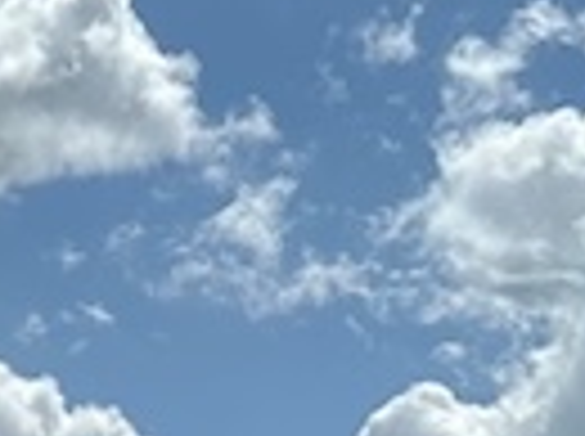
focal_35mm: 185
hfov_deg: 10.3
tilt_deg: +3.3
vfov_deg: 7.6
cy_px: 903
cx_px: -351
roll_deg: -0.7
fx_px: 3121
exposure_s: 1/8929
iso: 80
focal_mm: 6.86
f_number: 1.78
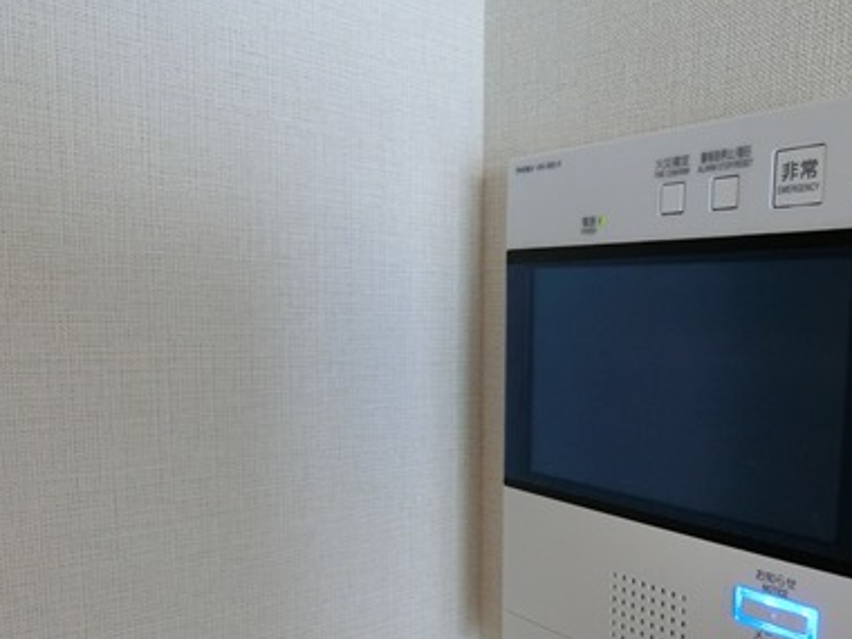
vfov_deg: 43.6
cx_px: 594
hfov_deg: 55.2
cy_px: 424
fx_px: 788
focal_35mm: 32
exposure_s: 1/50
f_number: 2.7
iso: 400
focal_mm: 4.06
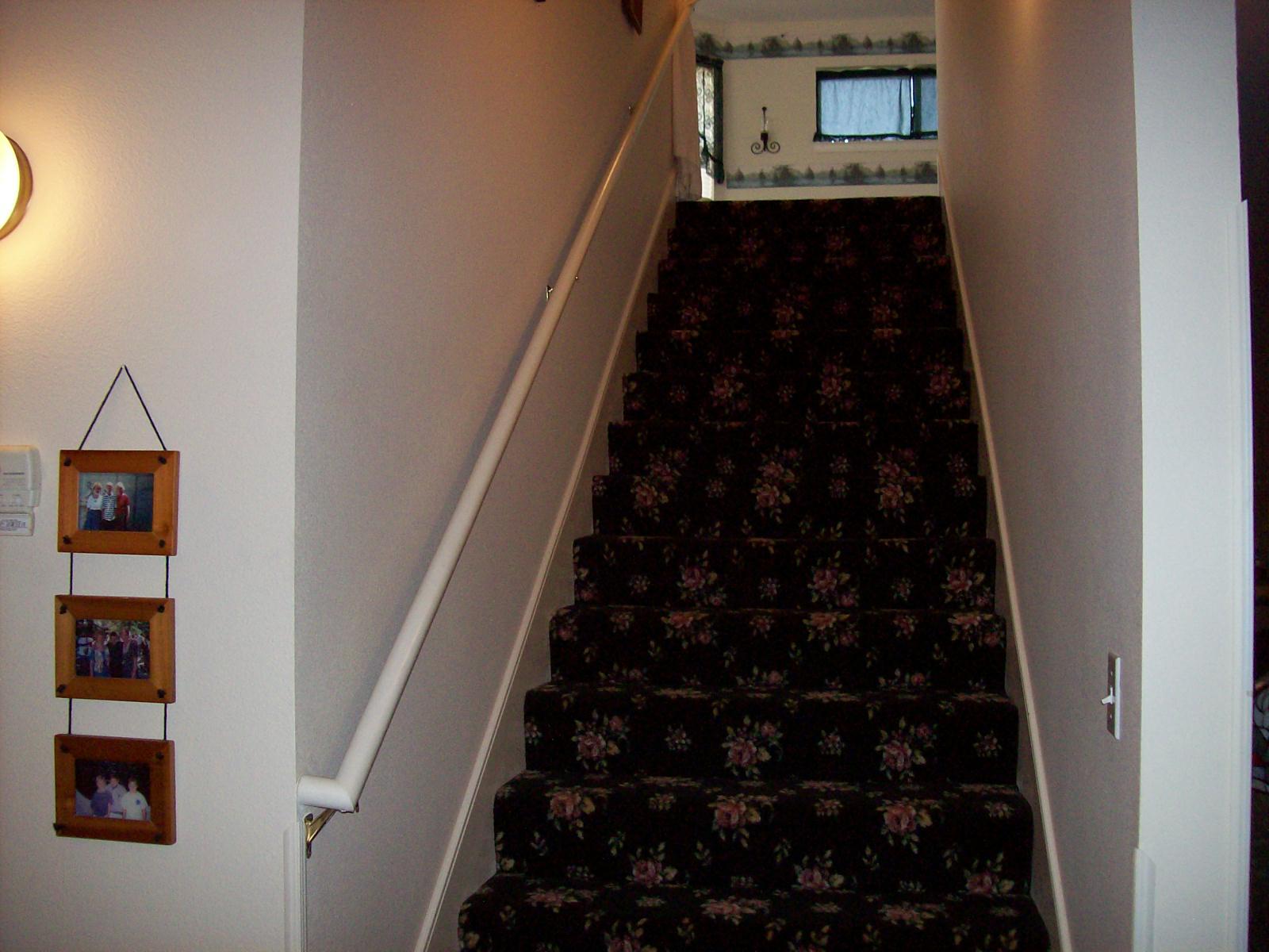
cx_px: 634
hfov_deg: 51.4
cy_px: 476
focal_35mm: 36
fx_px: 1320
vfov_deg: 39.7
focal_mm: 6
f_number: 2.7
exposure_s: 1/64
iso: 140
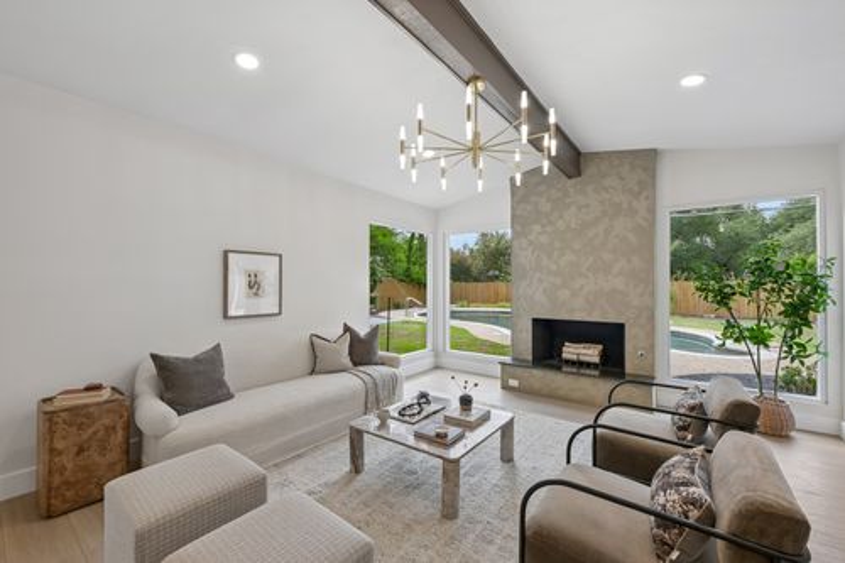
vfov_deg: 77.3
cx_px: 422
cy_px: 282
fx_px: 352
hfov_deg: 100.4
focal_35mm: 15
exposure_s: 1/15
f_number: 6.7
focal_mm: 15
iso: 110
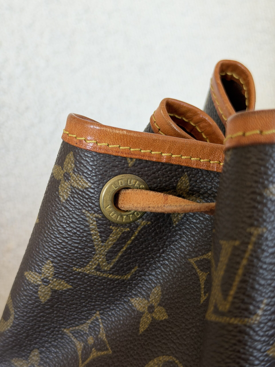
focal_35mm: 48
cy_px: 184
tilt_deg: -27.0
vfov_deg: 39.7
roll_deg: -0.9
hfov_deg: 30.3
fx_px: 508
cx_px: 138
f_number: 1.78
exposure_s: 1/121
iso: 64
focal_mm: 6.76
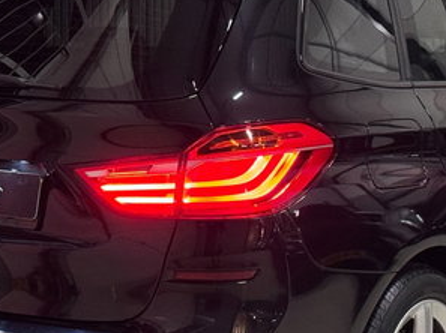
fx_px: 1583
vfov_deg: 12.0
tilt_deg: -8.5
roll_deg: +1.1
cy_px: 190
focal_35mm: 123
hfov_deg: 16.0
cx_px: 272
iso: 400
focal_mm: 6.76
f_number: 1.78
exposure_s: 1/33
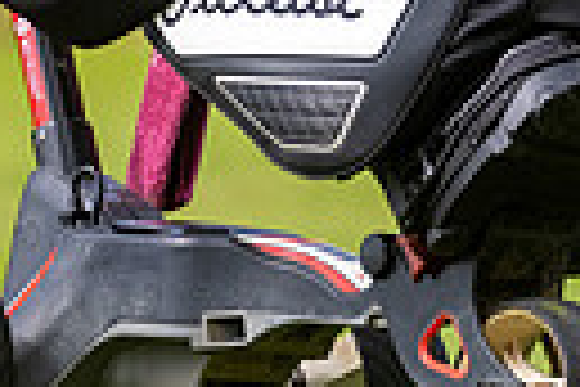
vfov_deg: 0.7
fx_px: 32655
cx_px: 18
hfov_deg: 1.0
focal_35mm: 2027
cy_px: -360
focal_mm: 300
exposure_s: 1/640
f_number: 5.6
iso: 200
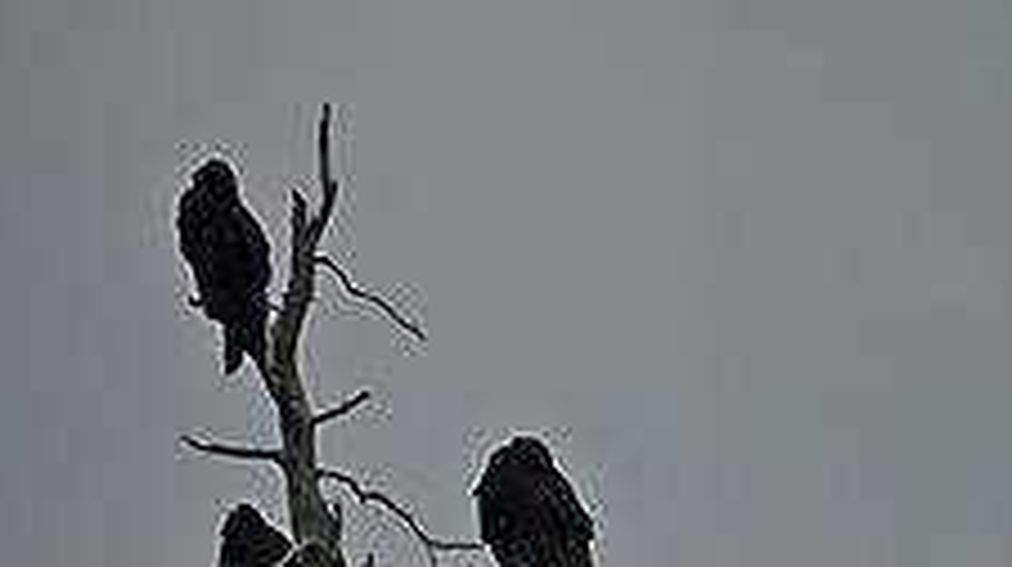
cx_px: 349
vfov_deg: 0.5
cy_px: 900
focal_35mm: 2519
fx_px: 67523
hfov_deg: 0.9
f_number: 13
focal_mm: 1200
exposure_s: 1/8000
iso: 6400
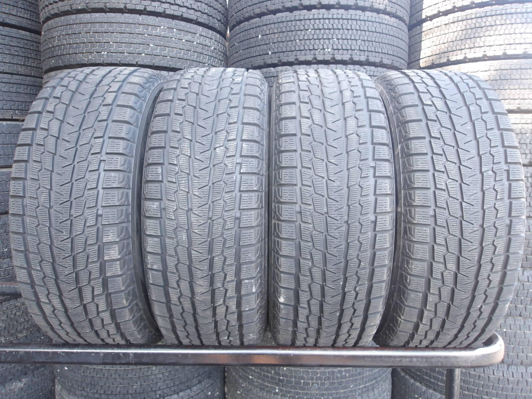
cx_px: 266
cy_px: 200
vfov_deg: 51.4
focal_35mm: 27
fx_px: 415
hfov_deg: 65.3
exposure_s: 1/30
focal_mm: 4.9
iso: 176
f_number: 3
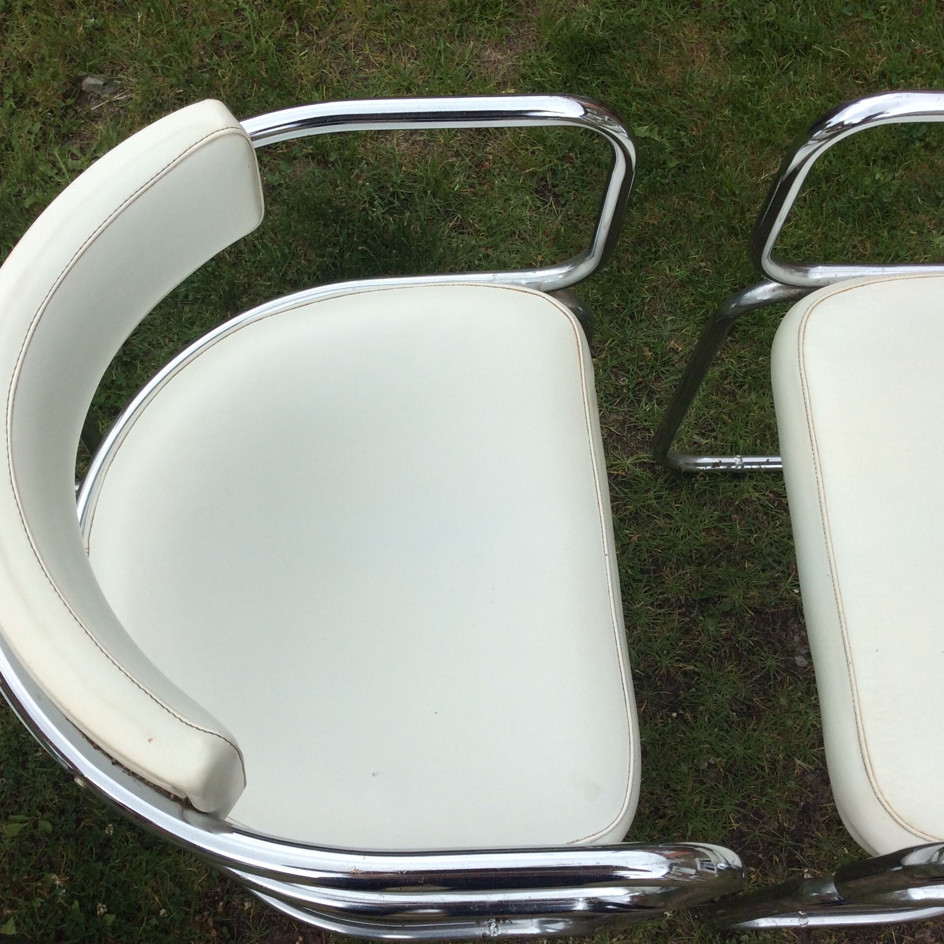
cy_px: 474
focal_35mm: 38
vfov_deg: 43.9
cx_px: 409
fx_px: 1172
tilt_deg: -68.4
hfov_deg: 43.8
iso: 32
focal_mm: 3.3
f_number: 2.4
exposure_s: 1/590
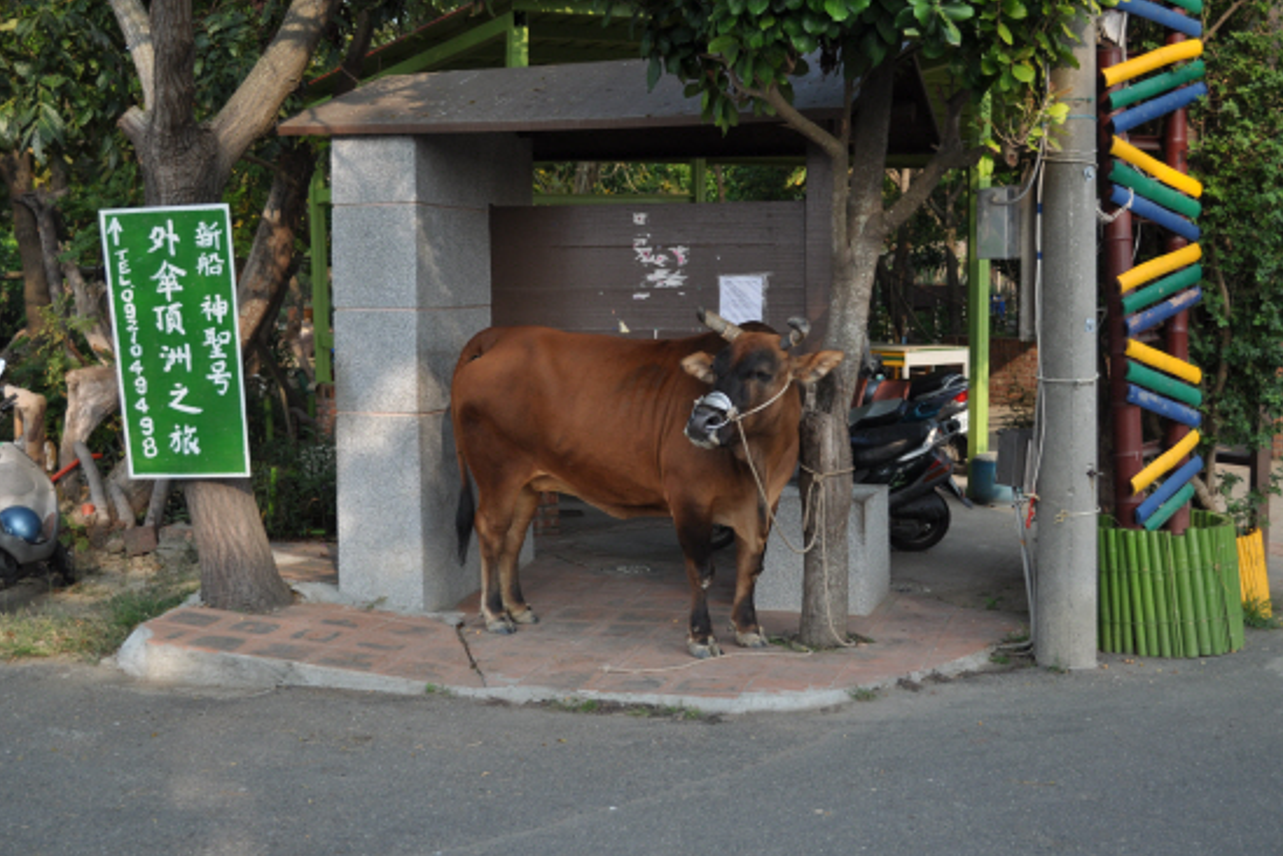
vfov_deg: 28.3
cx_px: 617
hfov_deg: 41.5
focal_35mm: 48
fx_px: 1694
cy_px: 432
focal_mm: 29
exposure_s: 1/640
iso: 200
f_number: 4.5
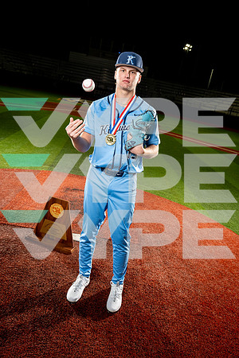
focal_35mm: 34
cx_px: 120
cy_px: 179
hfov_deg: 38.9
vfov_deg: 55.8
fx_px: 339
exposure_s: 1/250
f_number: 5.6
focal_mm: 34
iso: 800
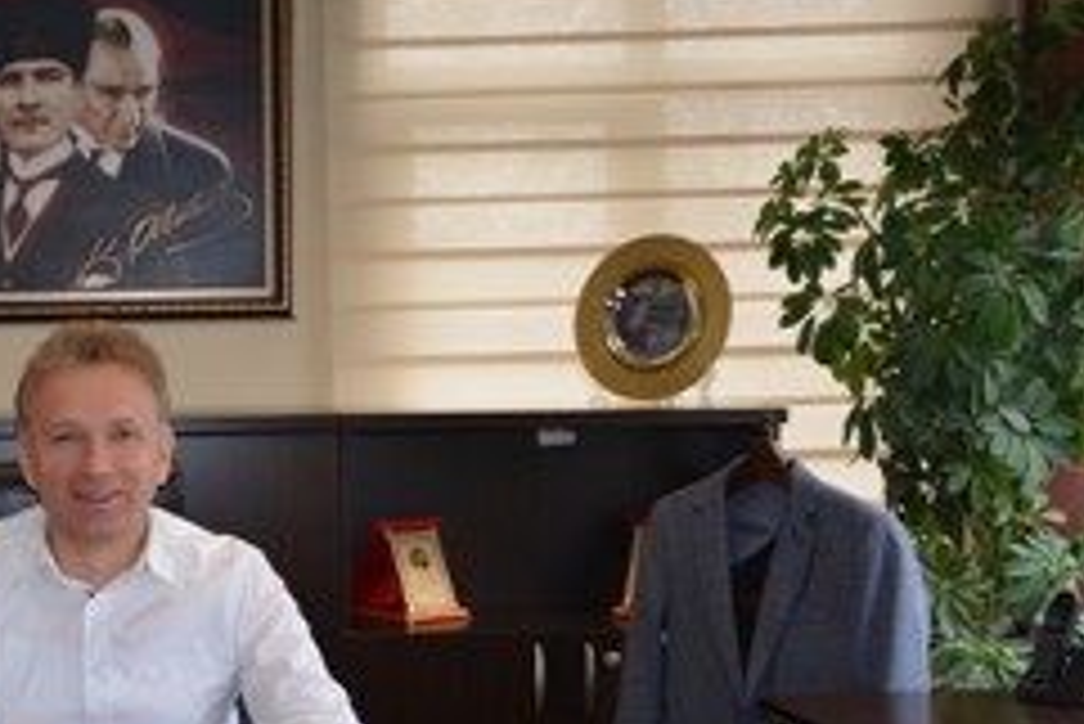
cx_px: 81
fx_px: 2019
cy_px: 506
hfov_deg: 28.7
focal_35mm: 67
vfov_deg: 20.2
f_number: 3.8
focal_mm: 24
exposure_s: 1/125
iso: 400
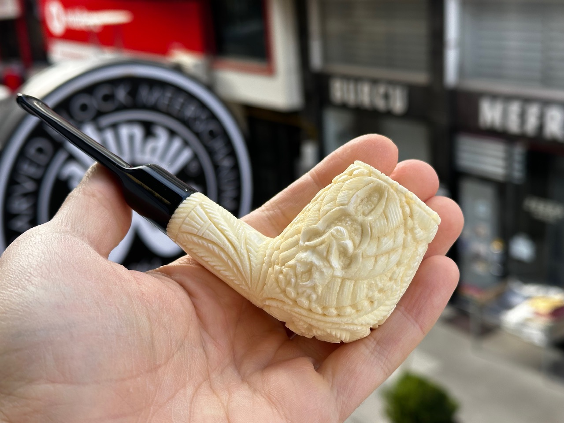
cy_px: 212
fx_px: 782
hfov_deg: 39.7
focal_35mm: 48
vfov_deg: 30.3
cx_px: 282
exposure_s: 1/501
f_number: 1.78
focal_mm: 6.86
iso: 64
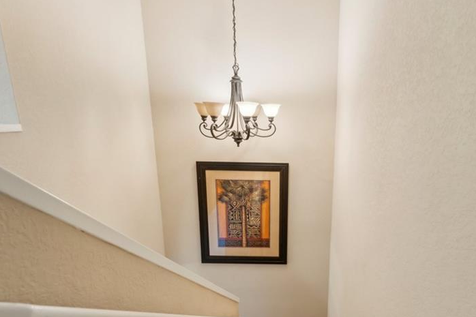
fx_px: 302
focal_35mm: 23
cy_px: 186
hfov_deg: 75.3
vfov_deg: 55.0
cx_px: 293
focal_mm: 15.6
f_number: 8
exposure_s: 1/8
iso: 250
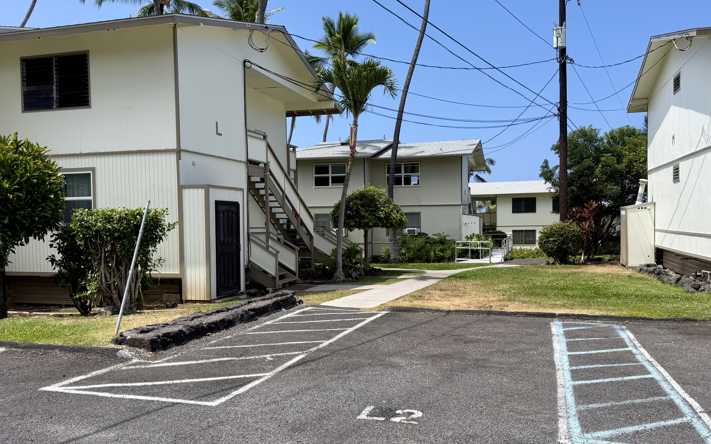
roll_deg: +1.1
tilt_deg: -1.7
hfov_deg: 62.9
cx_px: 360
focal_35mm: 30
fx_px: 581
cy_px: 237
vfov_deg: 41.8
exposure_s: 1/4405
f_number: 1.78
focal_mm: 6.76
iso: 80
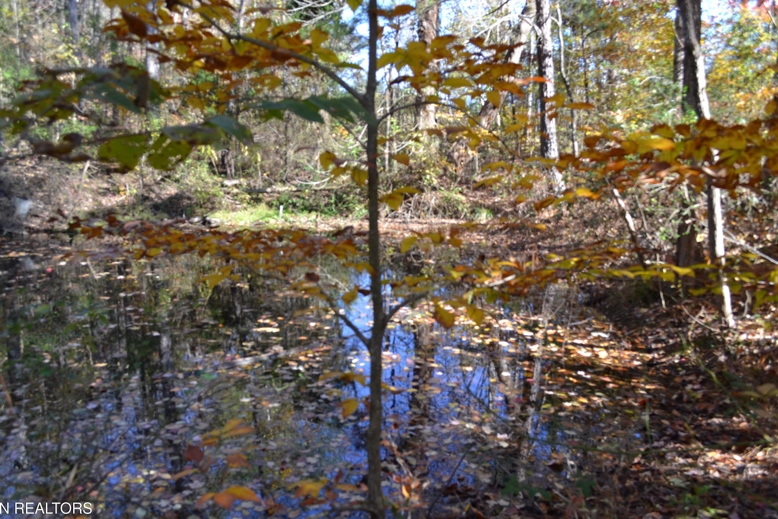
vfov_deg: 46.4
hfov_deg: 65.5
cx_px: 382
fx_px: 605
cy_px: 264
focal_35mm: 28
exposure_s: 1/125
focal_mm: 18
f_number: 5.6
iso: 280
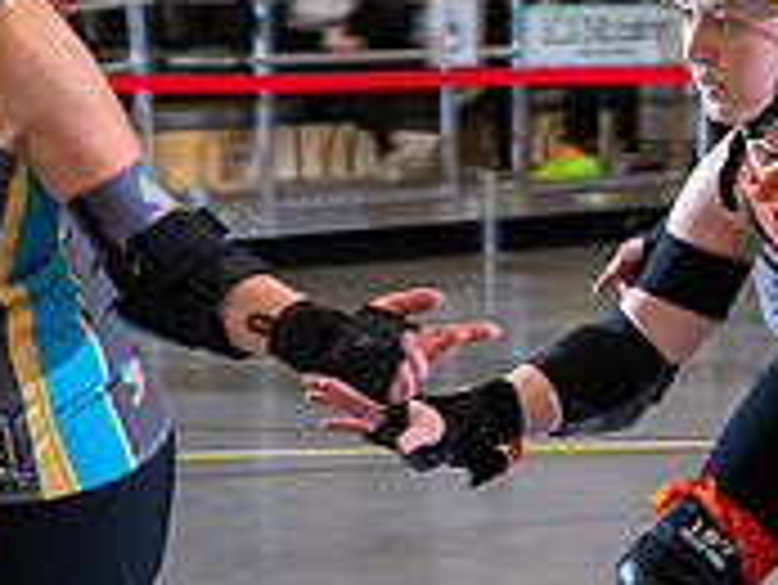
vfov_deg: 7.7
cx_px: 738
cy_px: 389
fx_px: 4341
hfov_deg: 10.2
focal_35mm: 193
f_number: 5.6
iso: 640
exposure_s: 1/160
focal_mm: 60
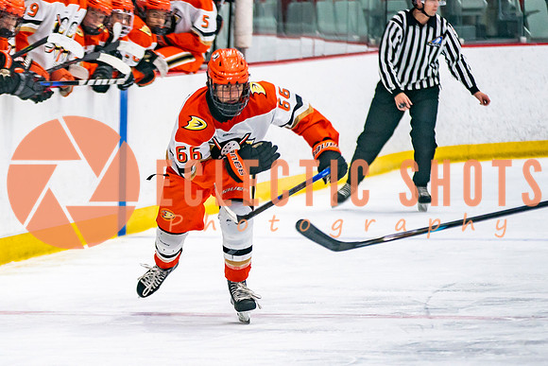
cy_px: 271
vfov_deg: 3.7
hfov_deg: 5.5
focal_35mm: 376
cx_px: 136
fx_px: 5719
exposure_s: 1/640
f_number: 2.8
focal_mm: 175
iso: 640
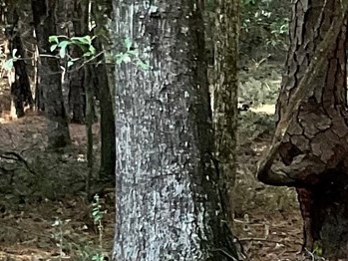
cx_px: 746
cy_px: 129
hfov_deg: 10.5
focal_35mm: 170
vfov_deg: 8.7
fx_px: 1710
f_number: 1.8
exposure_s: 1/60
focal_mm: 3
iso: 50
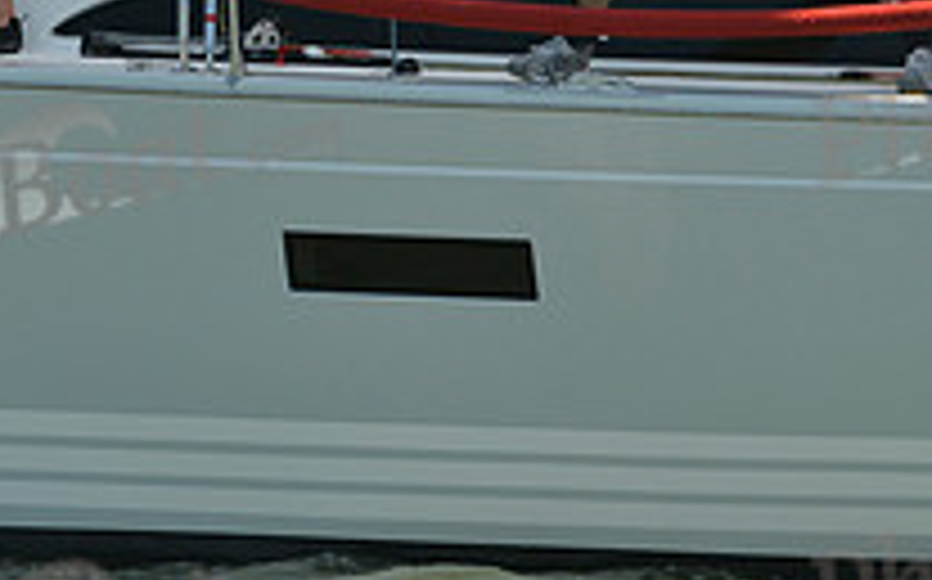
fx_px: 20303
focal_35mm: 800
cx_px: 581
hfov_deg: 2.6
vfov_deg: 1.6
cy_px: -101
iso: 200
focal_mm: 280
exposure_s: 1/1250
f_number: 5.6
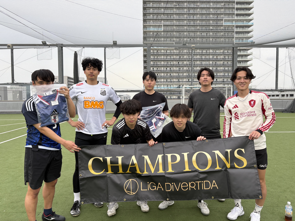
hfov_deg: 67.3
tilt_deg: -1.9
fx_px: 222
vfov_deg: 53.1
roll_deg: +0.9
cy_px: 110
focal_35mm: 26
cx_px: 148
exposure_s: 1/176
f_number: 1.6
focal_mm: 5.96
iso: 40
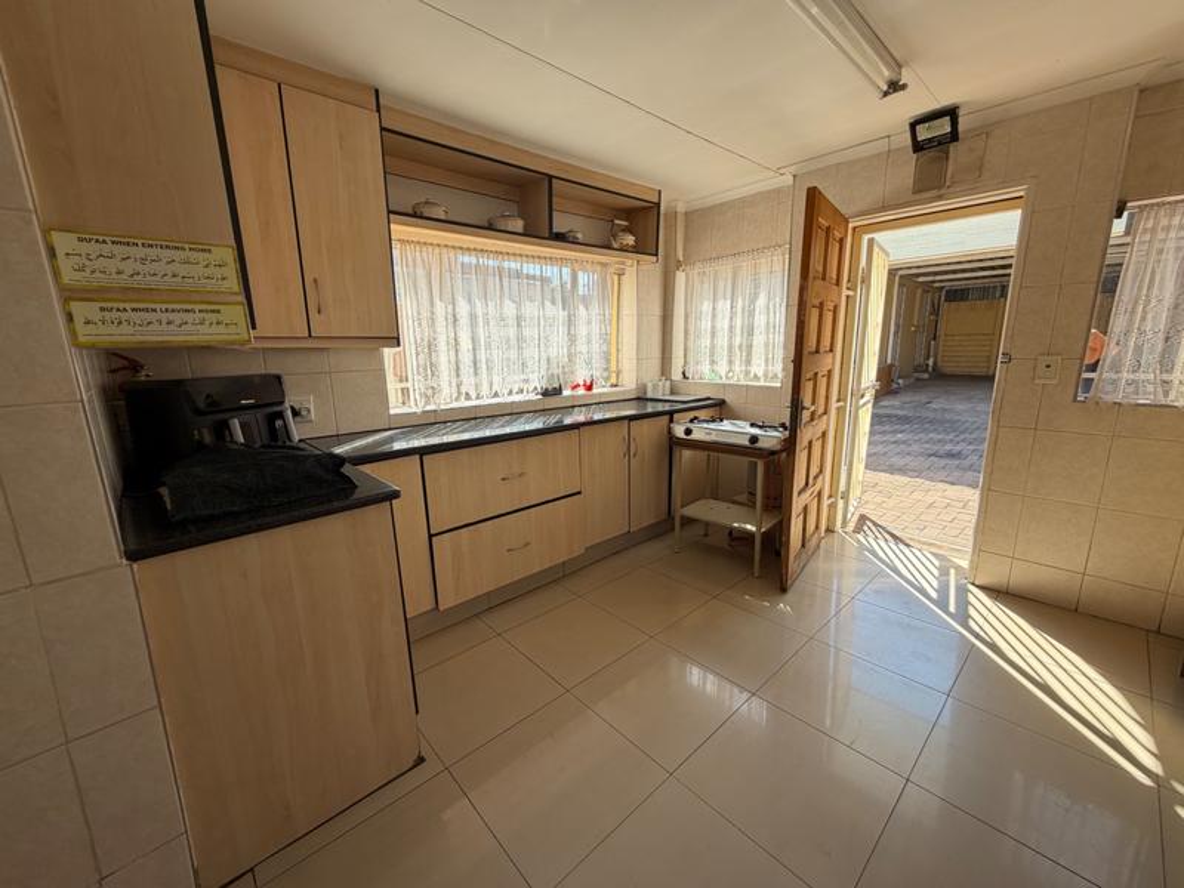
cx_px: 592
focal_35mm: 14
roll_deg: +0.9
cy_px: 444
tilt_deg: -10.6
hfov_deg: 102.1
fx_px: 479
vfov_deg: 85.7
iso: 40
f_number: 2.2
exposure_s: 1/193
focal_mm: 2.22
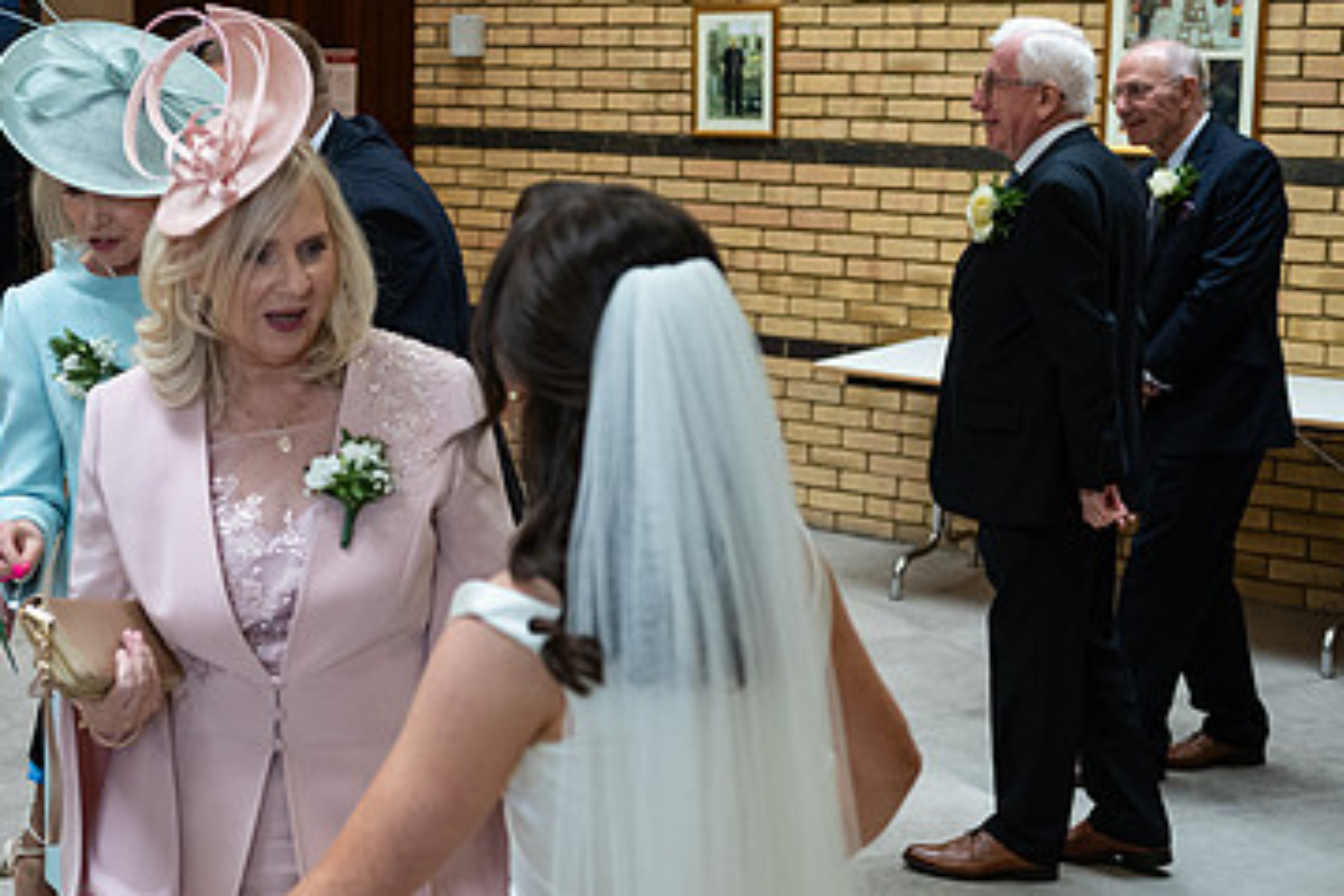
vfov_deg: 23.4
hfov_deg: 34.1
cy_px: 375
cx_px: 414
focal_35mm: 58
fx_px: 2165
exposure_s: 1/160
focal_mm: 36
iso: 800
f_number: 3.5
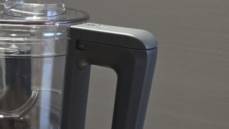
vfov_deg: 18.9
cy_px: 142
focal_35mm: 61
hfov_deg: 32.9
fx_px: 370
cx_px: 32
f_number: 1.7
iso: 1000
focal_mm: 6.3
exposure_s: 1/60
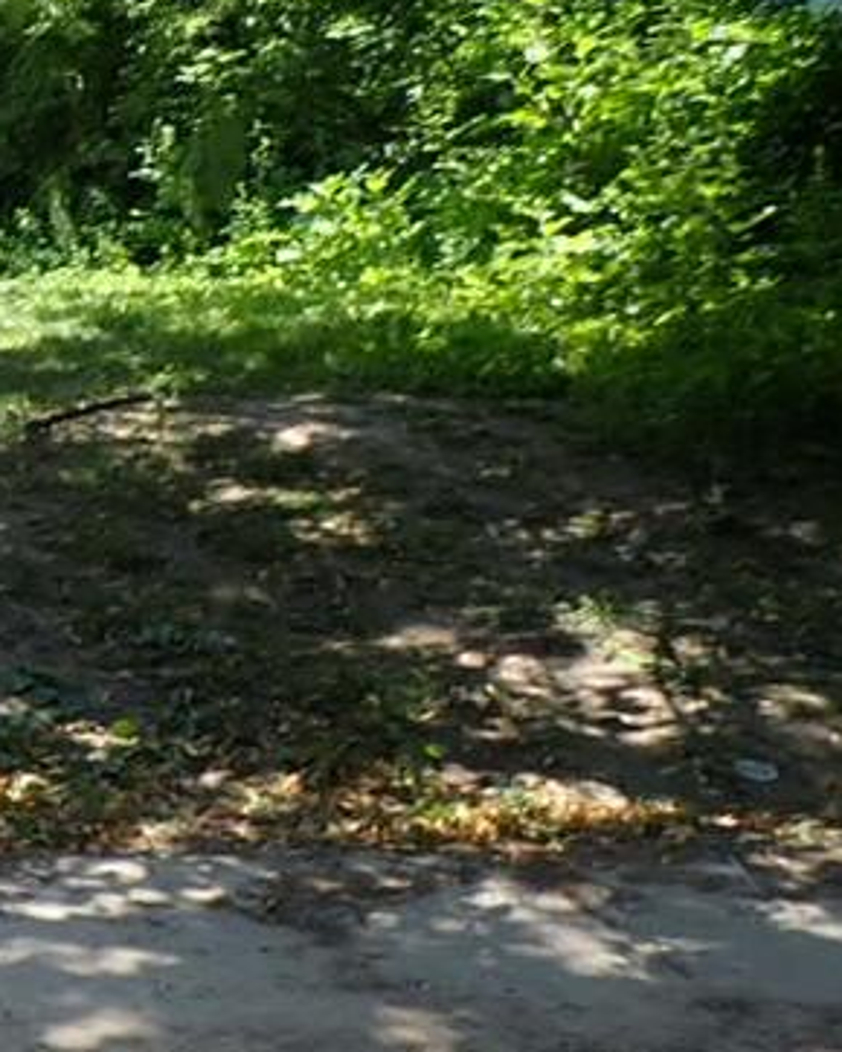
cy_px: 328
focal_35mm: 69
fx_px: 2148
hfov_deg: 18.2
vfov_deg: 27.3
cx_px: -616
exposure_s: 1/320
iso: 100
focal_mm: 4.5
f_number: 2.8
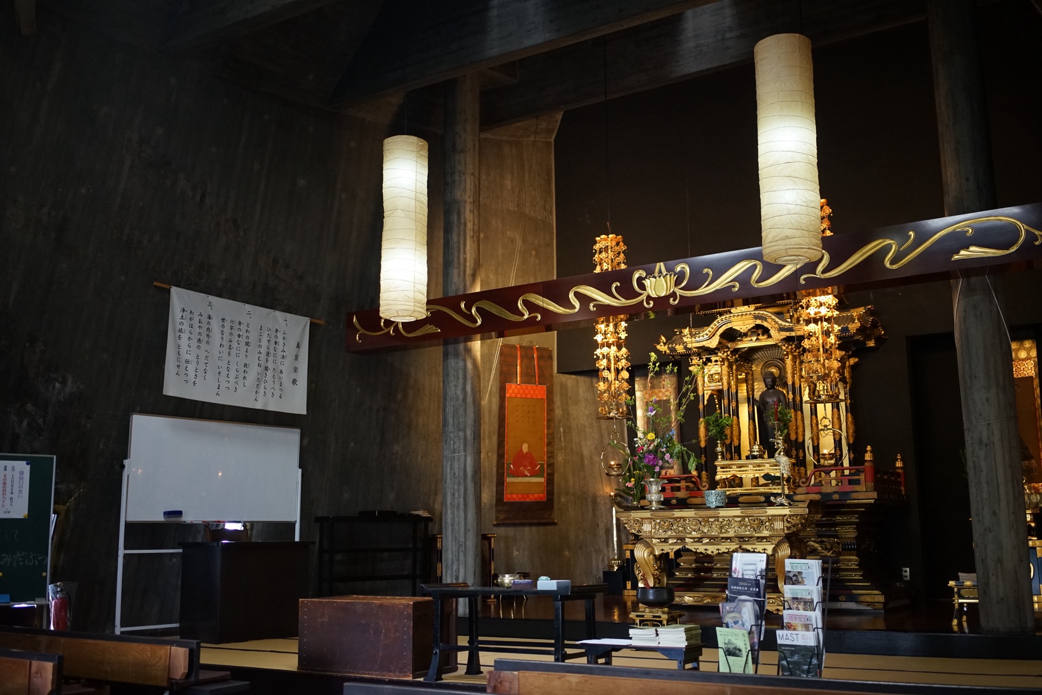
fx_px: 1013
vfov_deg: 37.9
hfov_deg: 54.4
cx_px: 521
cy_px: 348
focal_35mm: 35
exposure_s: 1/160
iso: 2500
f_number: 2.8
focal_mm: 35
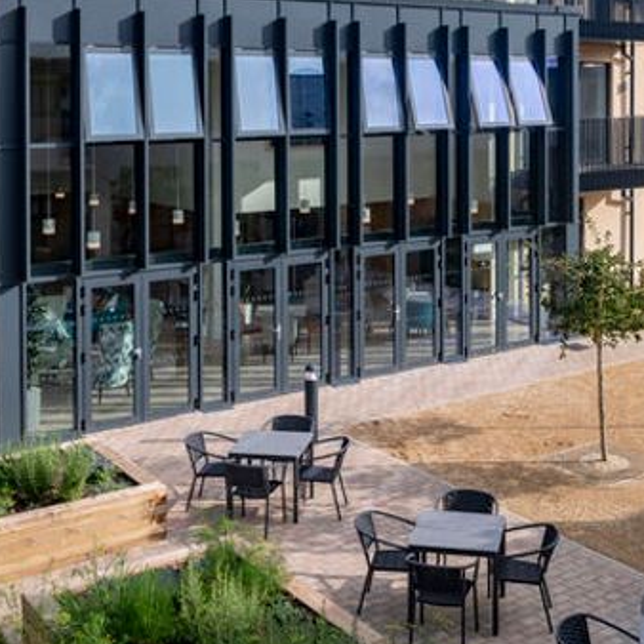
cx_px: 379
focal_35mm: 46
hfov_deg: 36.7
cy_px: 240
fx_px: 968
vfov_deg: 36.6
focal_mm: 24
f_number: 11
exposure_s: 1/15
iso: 100
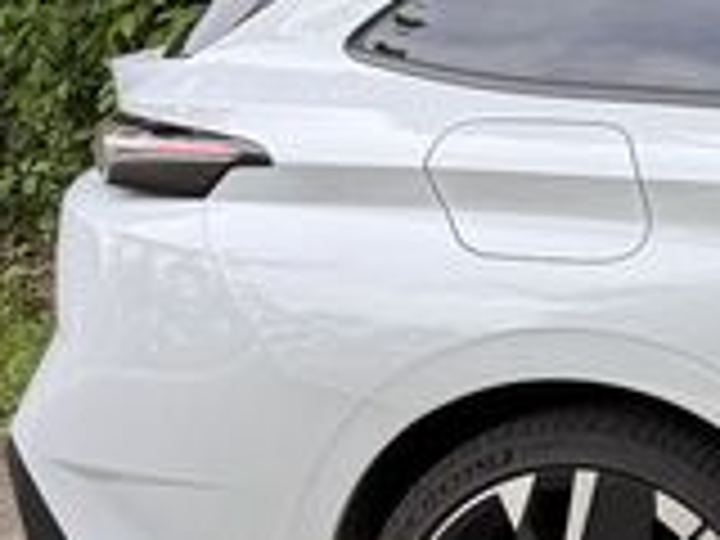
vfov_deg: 11.6
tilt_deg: -10.9
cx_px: 1719
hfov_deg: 12.3
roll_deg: +3.4
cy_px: 173
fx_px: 2662
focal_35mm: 128
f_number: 1.78
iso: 80
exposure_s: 1/612
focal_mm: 6.76
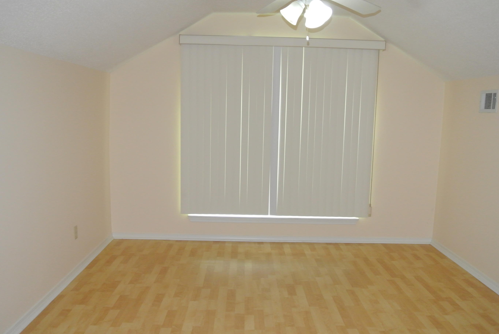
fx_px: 444
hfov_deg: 58.7
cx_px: 251
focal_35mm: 32
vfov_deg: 41.2
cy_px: 175
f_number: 3.5
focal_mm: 11
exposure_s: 1/60
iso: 800
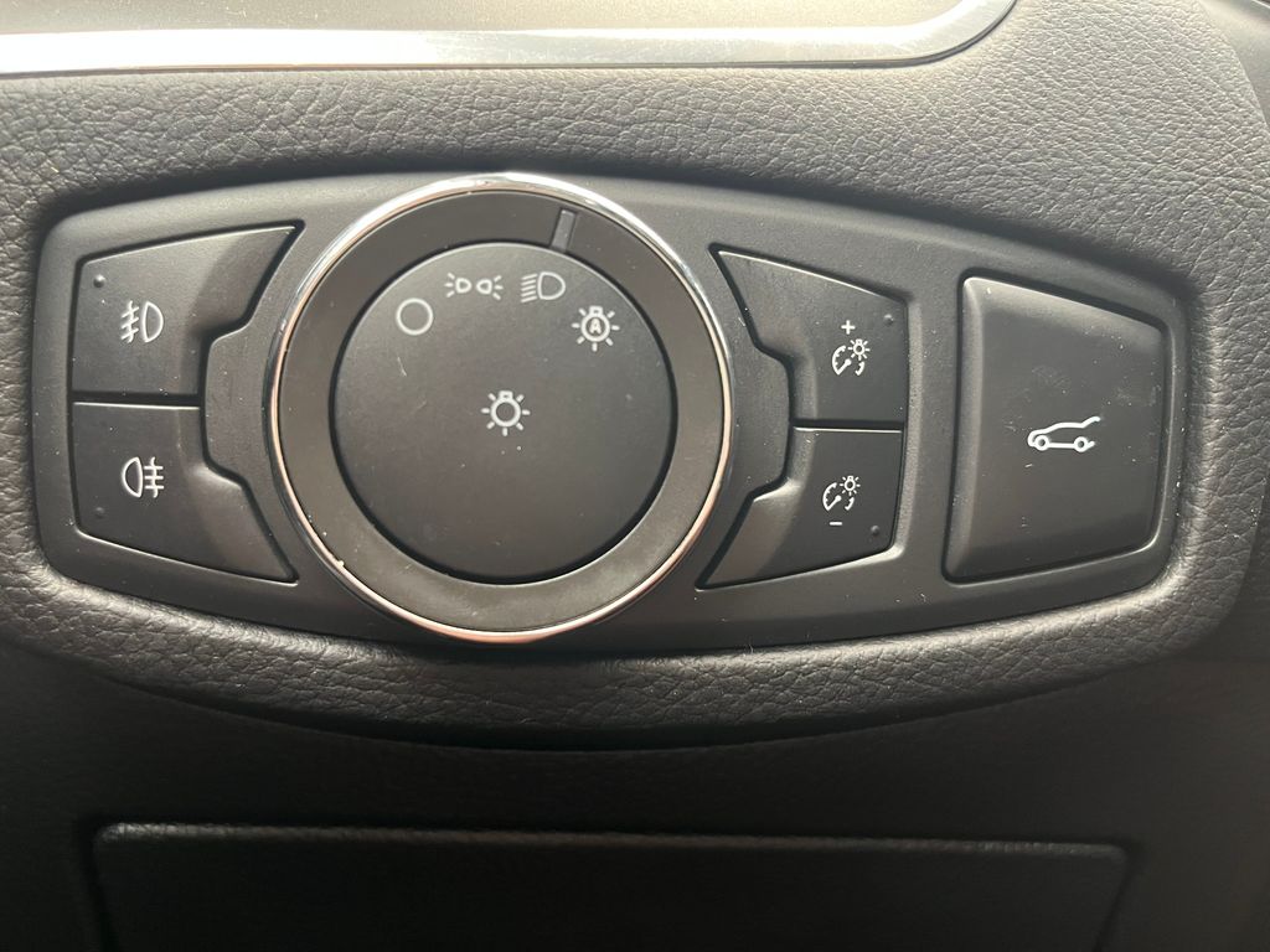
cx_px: 635
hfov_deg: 67.3
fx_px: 954
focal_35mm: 26
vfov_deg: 53.1
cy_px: 476
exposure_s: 1/37
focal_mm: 5.1
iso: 500
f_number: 1.6
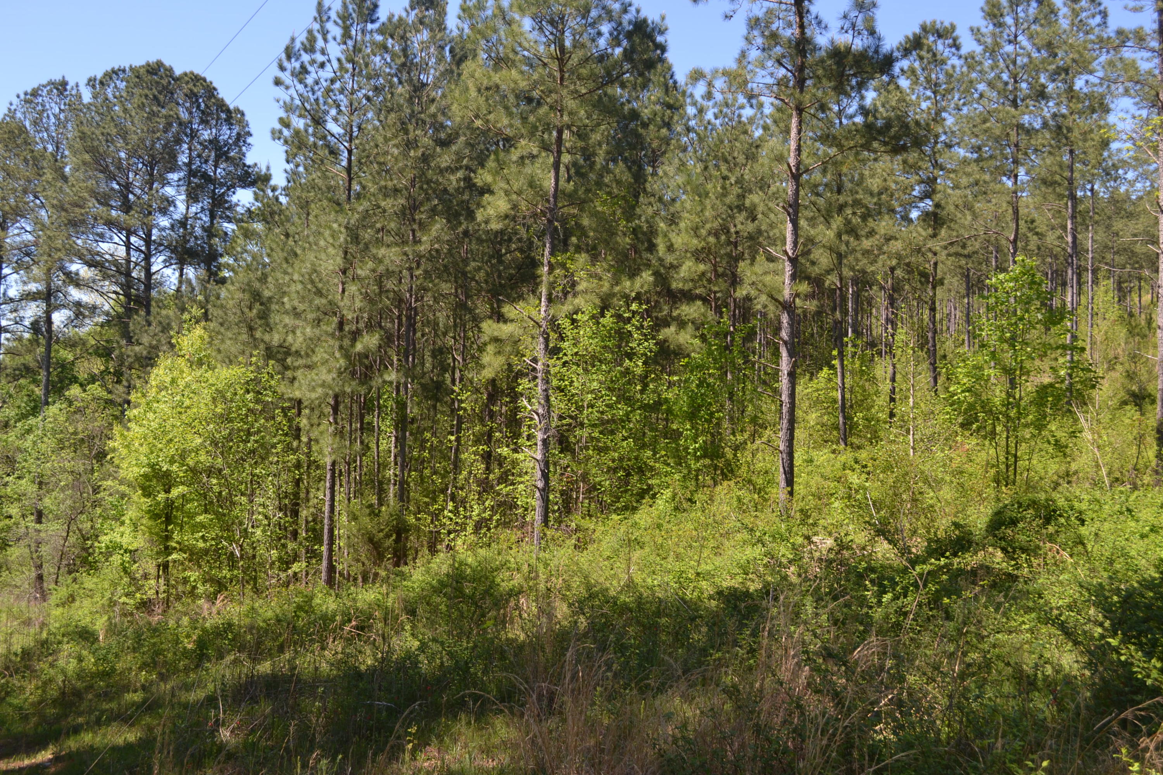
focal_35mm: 39
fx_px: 1260
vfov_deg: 34.2
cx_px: 582
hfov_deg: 49.6
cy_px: 388
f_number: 6.3
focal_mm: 26
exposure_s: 1/160
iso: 100
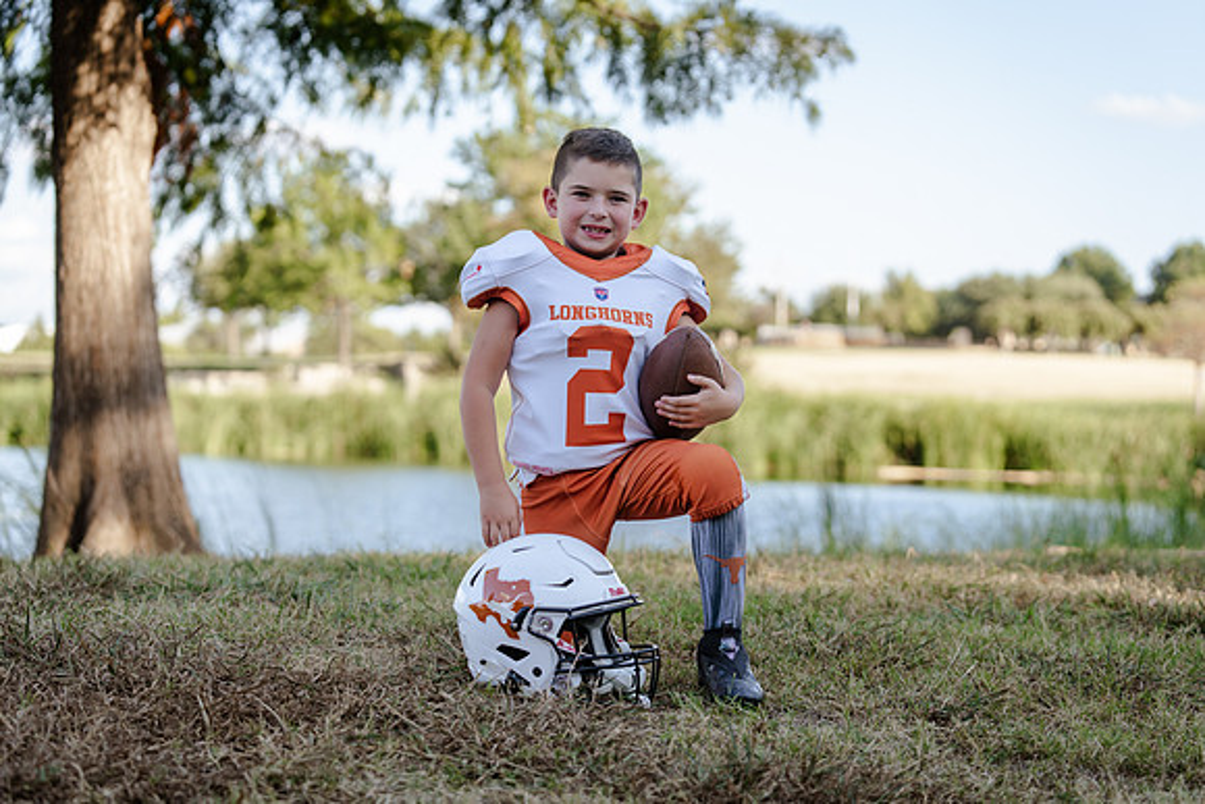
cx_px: 602
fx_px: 2343
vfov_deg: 19.5
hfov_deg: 28.8
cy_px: 402
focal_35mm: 70
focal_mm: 70
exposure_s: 1/320
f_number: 3.2
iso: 125
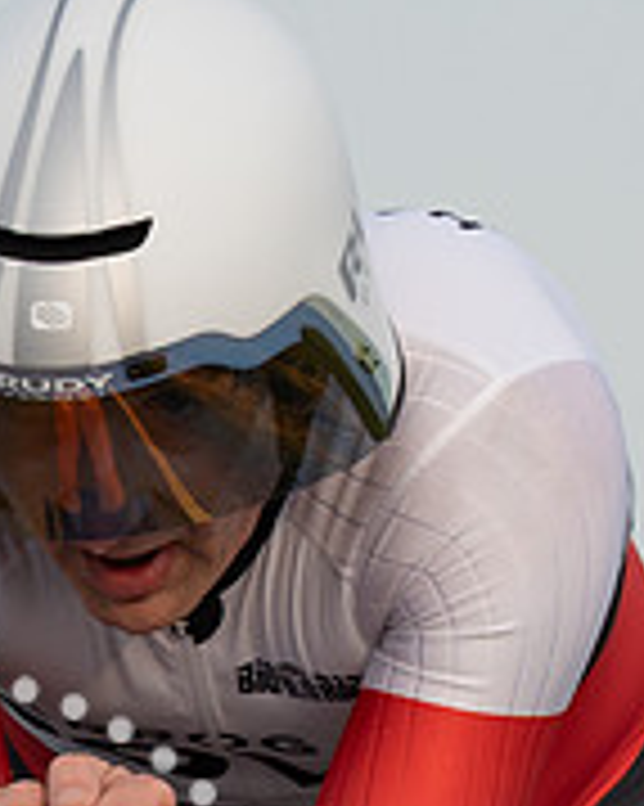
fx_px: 24680
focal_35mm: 1035
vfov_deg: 1.9
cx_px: 177
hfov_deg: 1.5
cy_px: 789
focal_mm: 185
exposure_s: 1/1000
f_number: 4
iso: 160
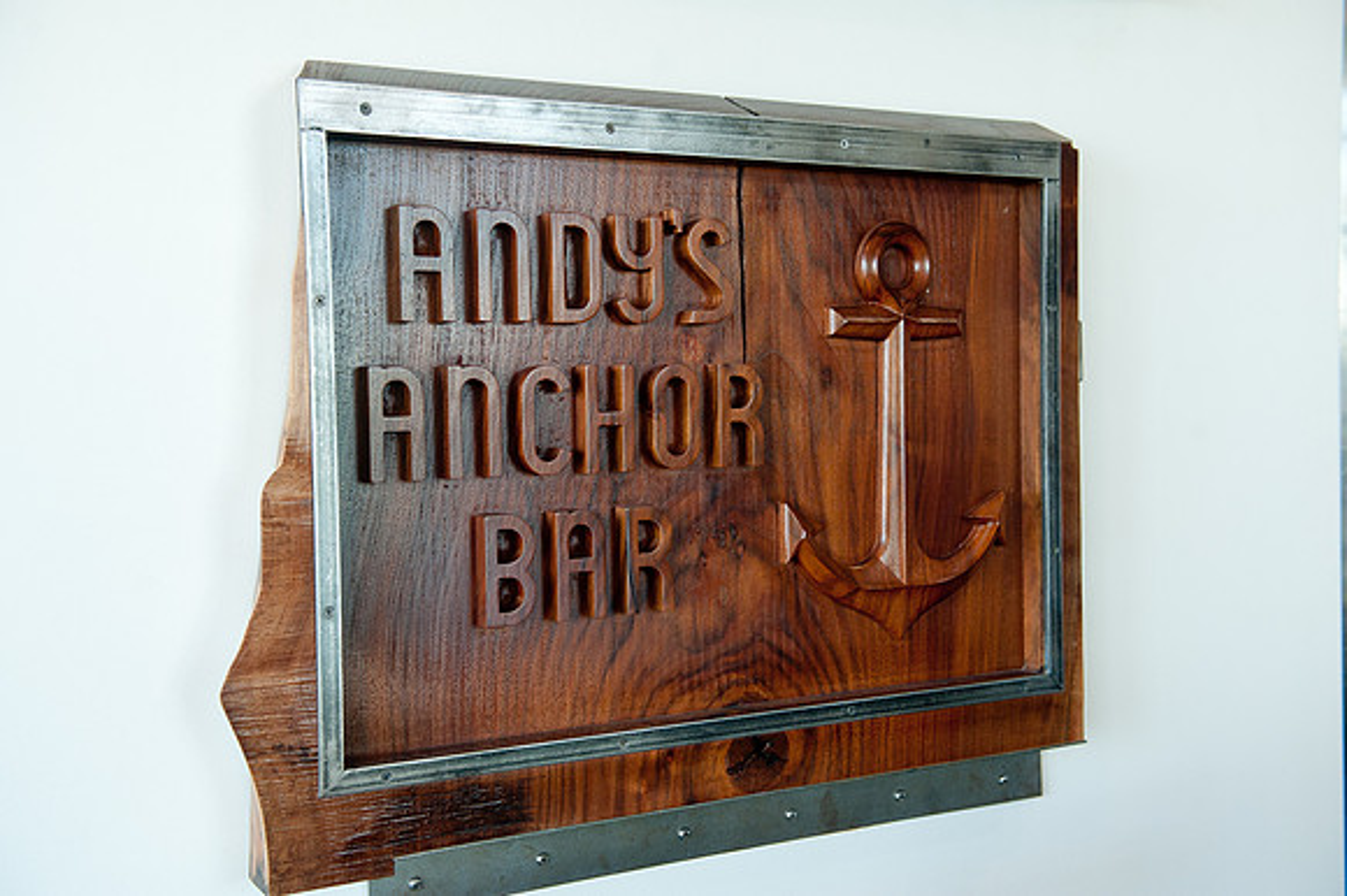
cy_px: 448
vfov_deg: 31.9
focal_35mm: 42
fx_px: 1571
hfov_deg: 46.4
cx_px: 674
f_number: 4
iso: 640
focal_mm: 42
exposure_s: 1/100
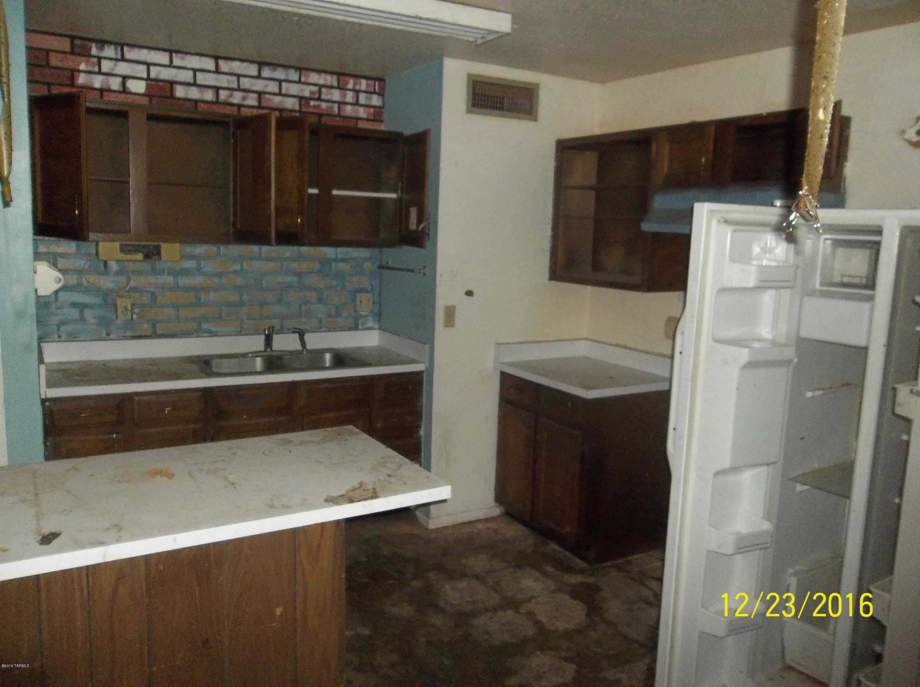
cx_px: 460
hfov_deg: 65.4
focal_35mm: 27
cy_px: 344
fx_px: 716
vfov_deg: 51.2
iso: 400
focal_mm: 4.9
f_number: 3.5
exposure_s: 1/30
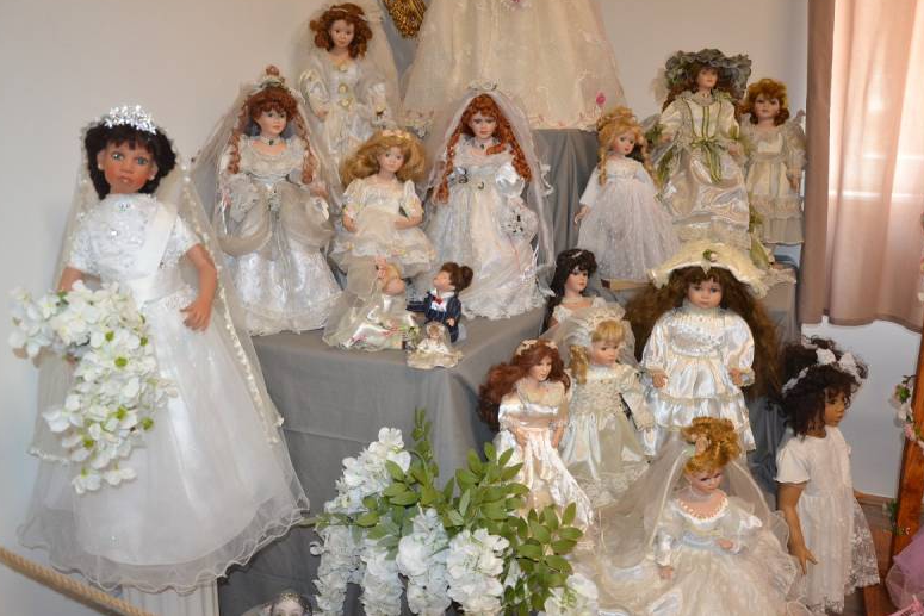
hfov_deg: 57.9
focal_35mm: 33
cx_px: 463
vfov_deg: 40.5
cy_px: 301
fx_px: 835
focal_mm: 21
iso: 1100
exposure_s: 1/60
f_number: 3.8
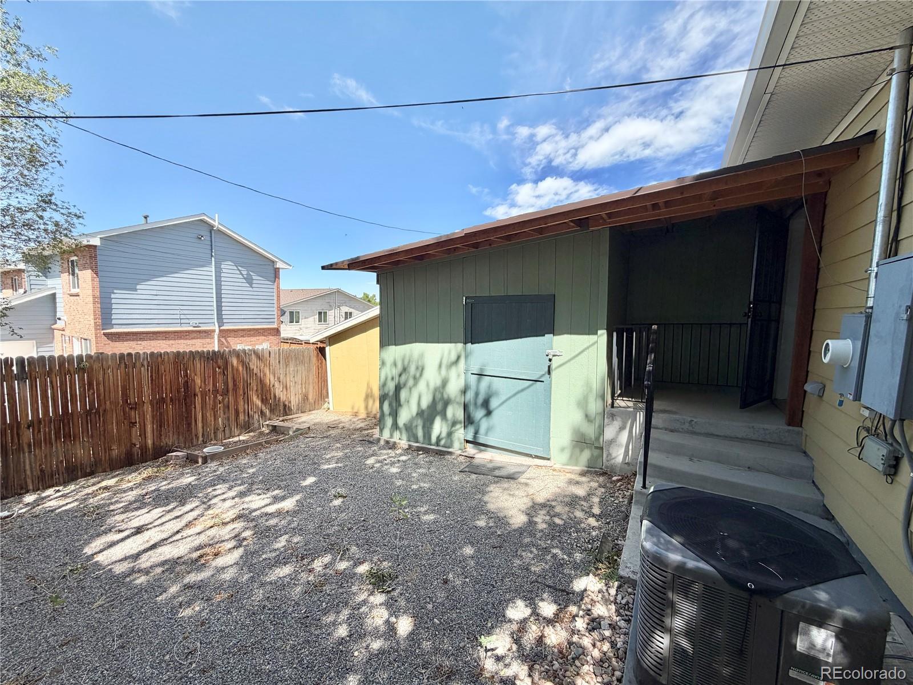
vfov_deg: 85.7
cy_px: 342
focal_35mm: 14
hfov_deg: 102.1
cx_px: 456
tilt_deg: -5.5
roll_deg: +0.8
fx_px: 369
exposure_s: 1/770
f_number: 2.2
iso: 40
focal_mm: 2.22
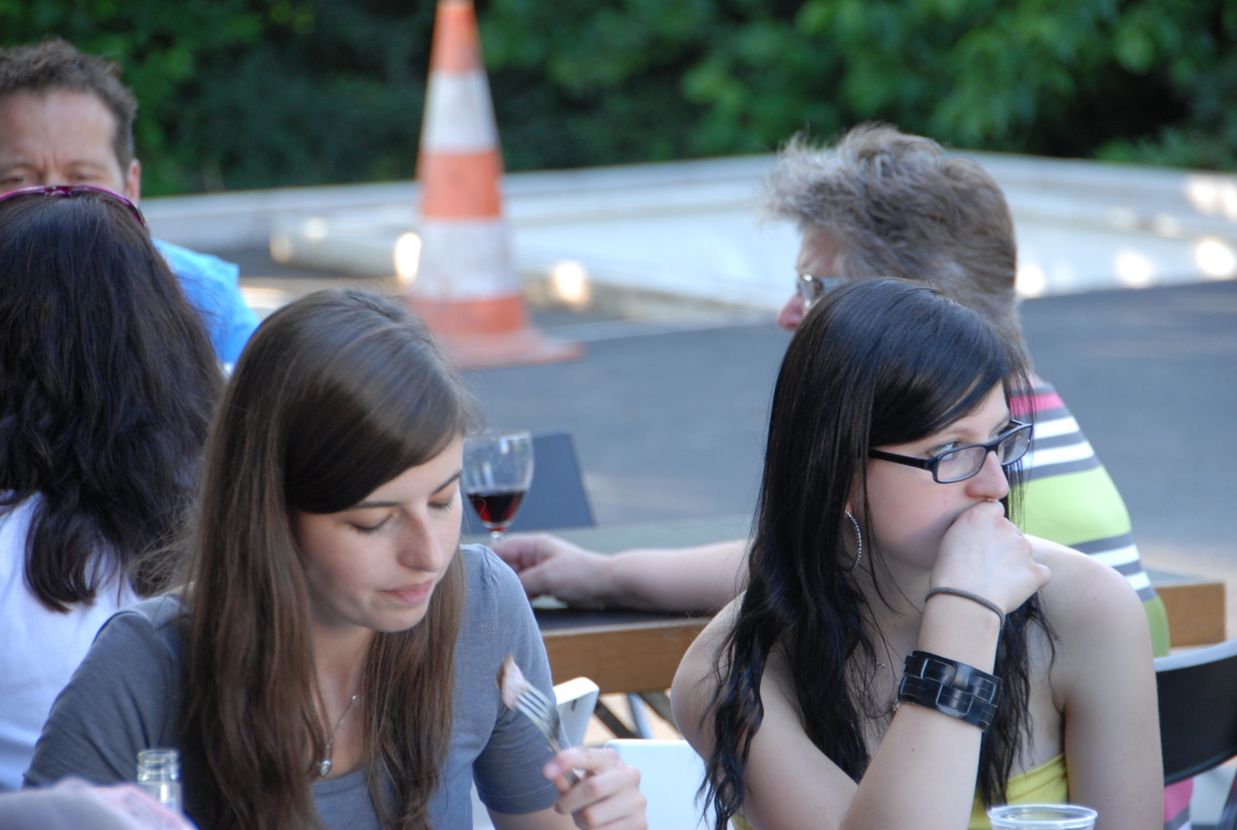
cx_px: 618
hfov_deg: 10.1
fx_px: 6972
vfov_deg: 6.8
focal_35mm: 202
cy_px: 415
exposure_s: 1/40
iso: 320
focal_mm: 135
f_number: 5.6
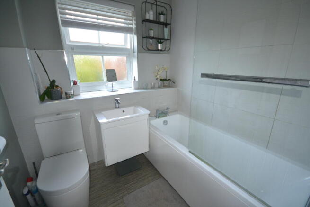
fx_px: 129
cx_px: 155
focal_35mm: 15
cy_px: 104
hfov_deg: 100.4
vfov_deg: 77.4
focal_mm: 10
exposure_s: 1/60
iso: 800
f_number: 4
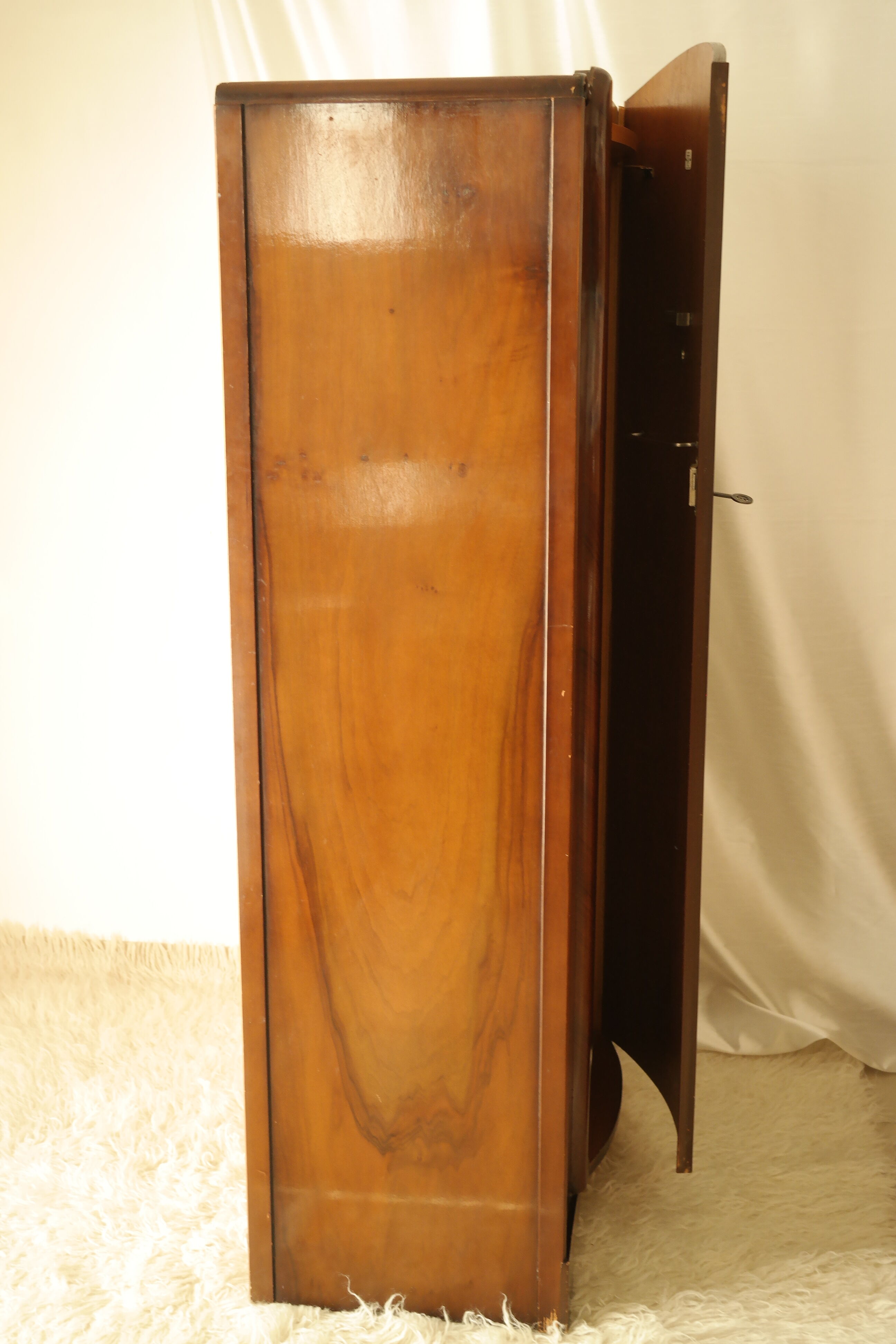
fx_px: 1605
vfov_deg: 45.4
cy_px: 672
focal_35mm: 43
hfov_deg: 31.2
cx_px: 448
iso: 800
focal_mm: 28
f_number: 9
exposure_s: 1/30
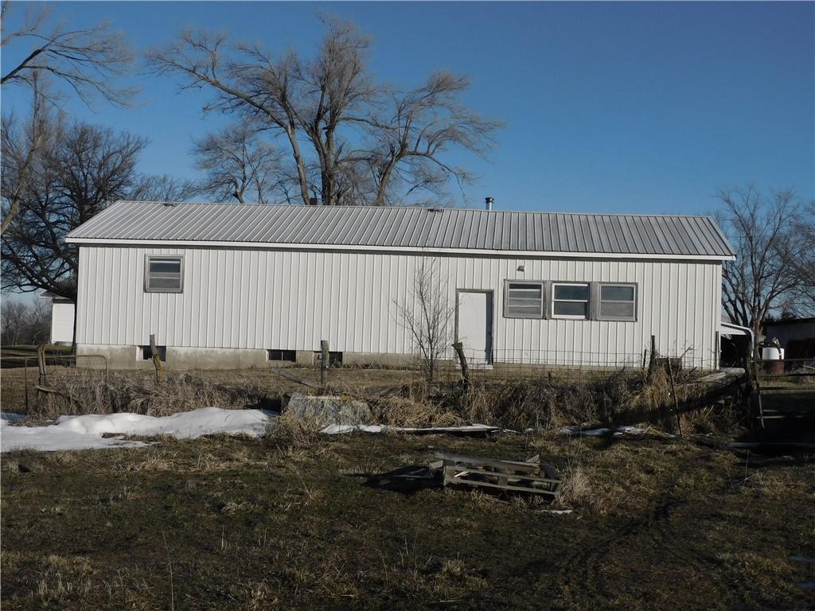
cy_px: 306
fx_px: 1295
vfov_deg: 26.6
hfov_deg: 34.9
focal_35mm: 55
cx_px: 408
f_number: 4.5
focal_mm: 9.9
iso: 125
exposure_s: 1/1600
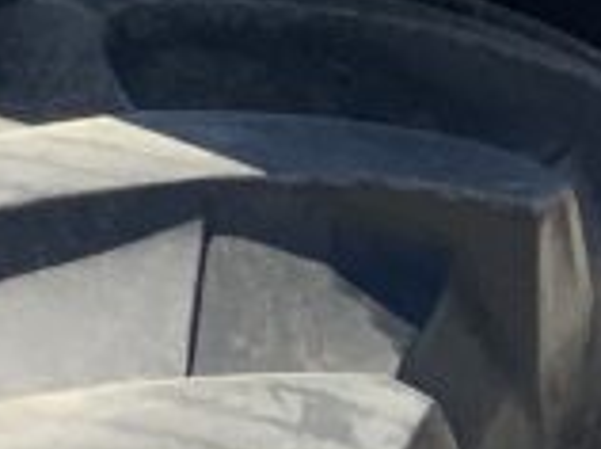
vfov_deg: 7.5
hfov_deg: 9.4
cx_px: -829
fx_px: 3259
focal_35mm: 188
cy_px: -540
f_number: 1.8
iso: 16
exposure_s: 1/1098
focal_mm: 3
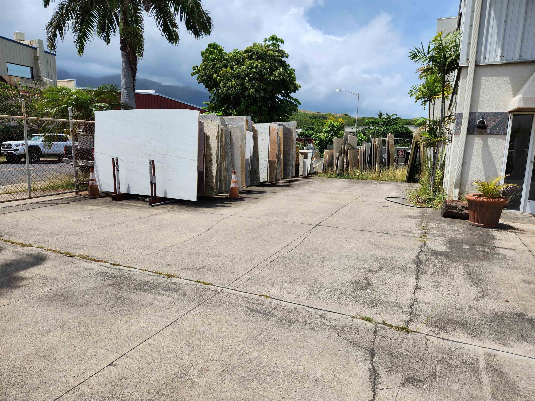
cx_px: 268
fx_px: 355
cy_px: 200
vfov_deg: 58.9
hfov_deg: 73.9
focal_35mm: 23
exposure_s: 1/2524
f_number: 1.8
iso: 20
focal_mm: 5.4
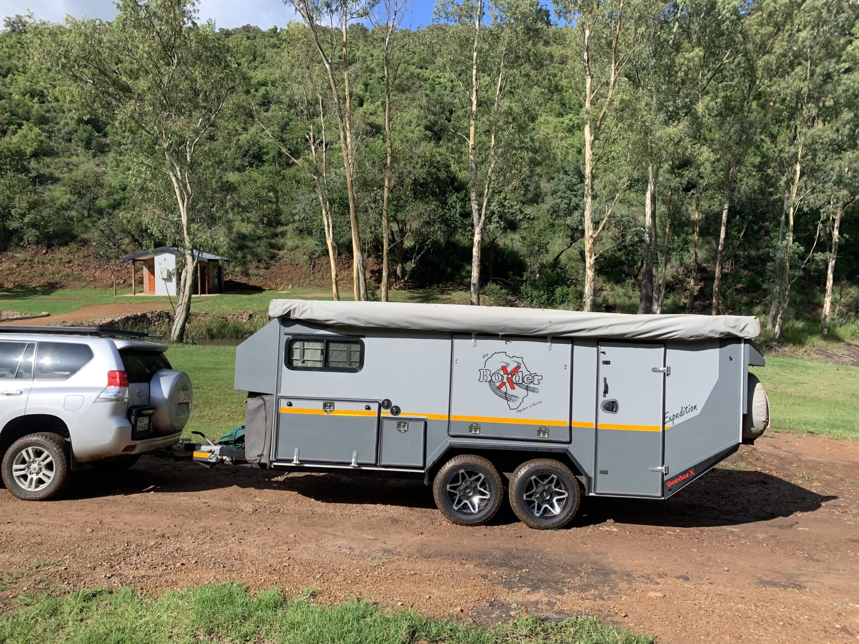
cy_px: 322
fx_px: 645
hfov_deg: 67.3
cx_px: 430
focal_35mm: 26
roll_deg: +1.3
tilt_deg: -5.3
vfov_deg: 53.1
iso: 25
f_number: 1.8
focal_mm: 4.25
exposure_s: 1/1634
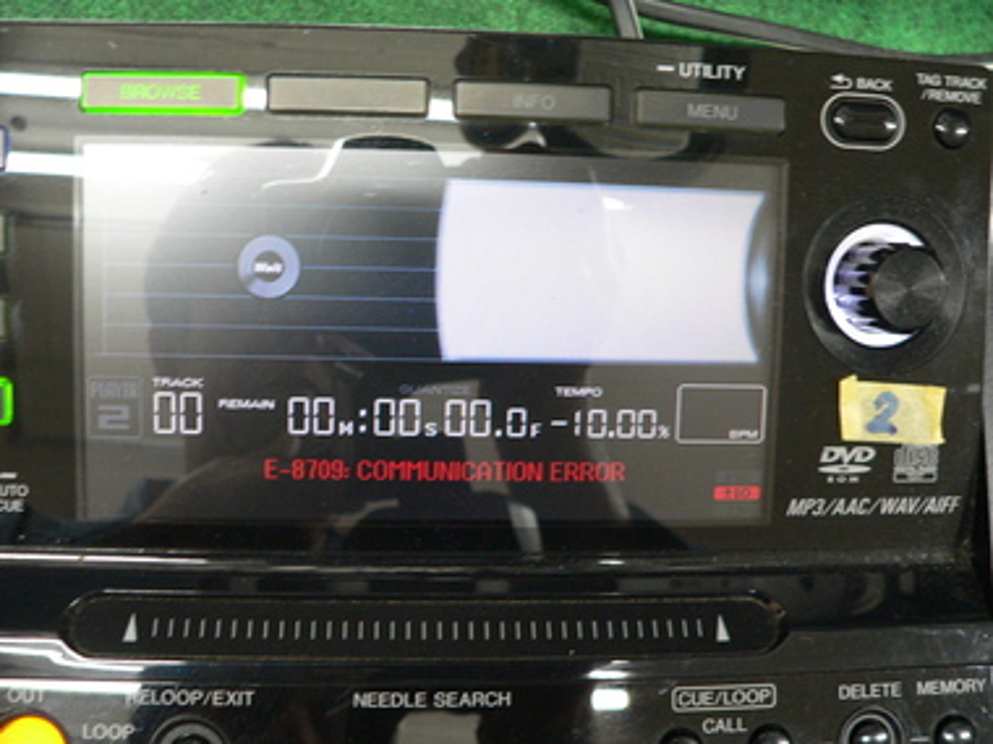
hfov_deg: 51.4
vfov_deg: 39.7
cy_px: 372
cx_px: 496
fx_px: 1033
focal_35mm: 36
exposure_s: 1/10
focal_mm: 6
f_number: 2.8
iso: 200
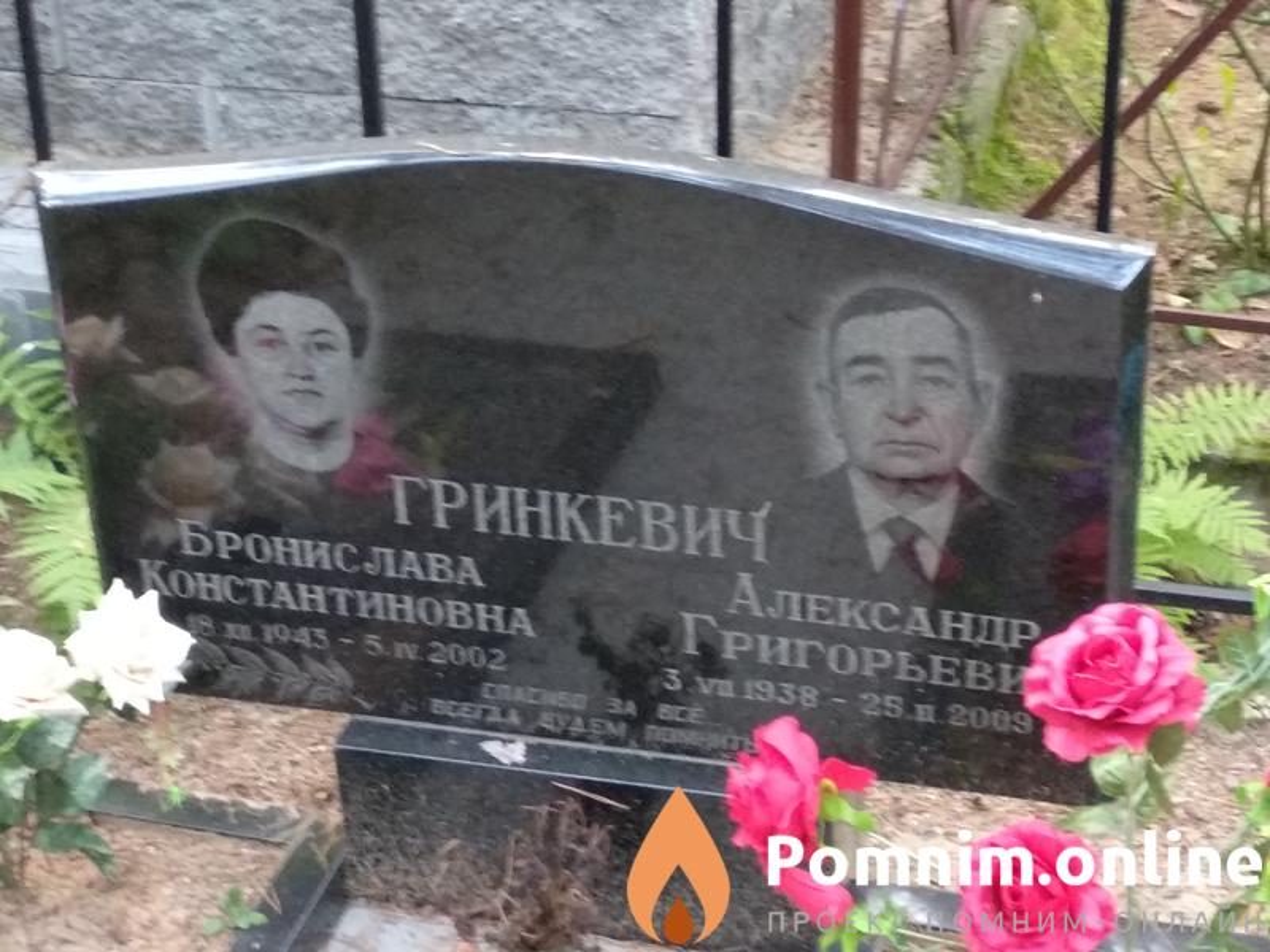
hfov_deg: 67.3
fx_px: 954
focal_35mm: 26
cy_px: 476
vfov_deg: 53.1
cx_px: 635
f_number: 2.2
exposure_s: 1/20
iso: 800
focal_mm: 3.81
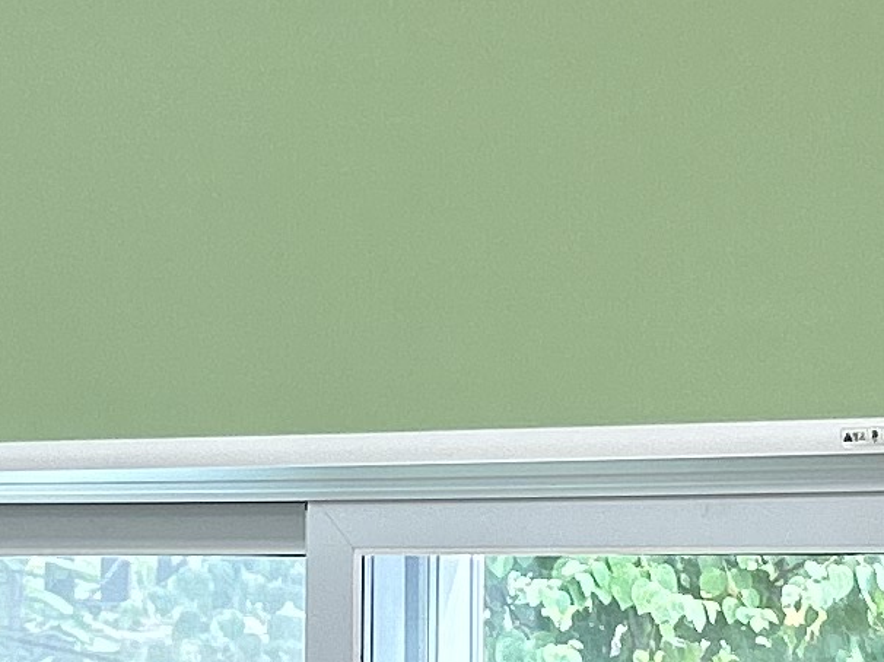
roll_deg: +0.1
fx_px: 4416
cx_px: 317
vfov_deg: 8.5
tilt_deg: -3.6
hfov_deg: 11.4
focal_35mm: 173
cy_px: 847
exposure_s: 1/120
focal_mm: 5.7
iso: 50
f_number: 1.5
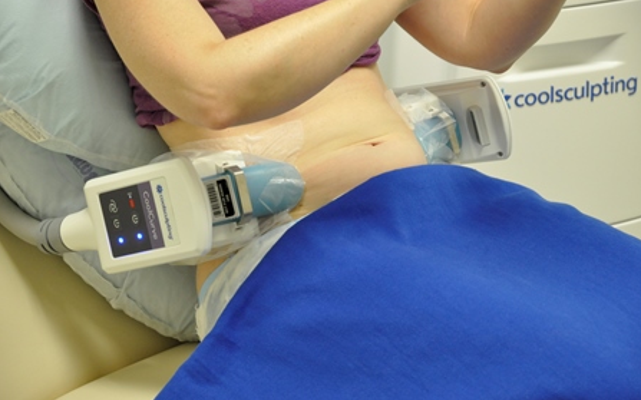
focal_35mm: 123
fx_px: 2148
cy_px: 190
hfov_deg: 17.0
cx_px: 320
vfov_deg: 10.6
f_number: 5.6
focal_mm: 80
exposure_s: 1/30
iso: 1250
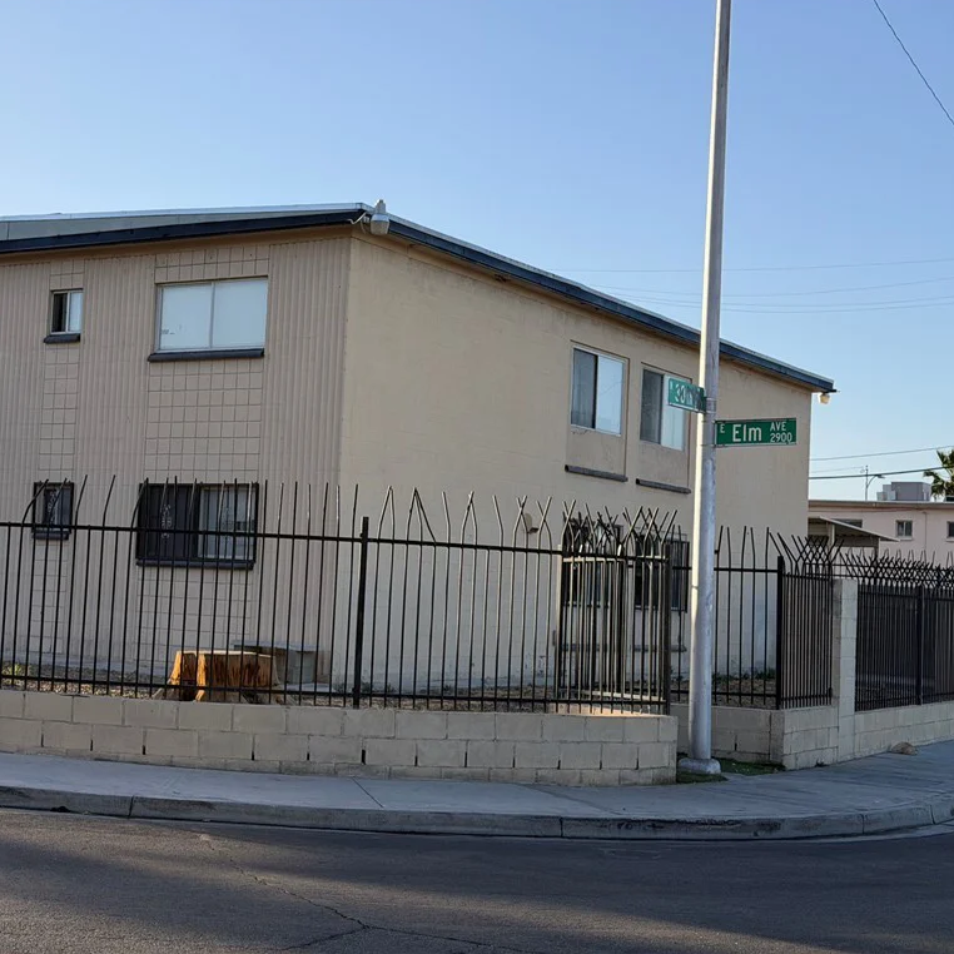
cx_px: 321
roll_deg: -3.0
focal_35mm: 57
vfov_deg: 30.0
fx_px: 1777
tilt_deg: +4.5
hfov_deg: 29.8
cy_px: 474
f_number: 1.78
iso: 64
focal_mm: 6.76
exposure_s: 1/1980
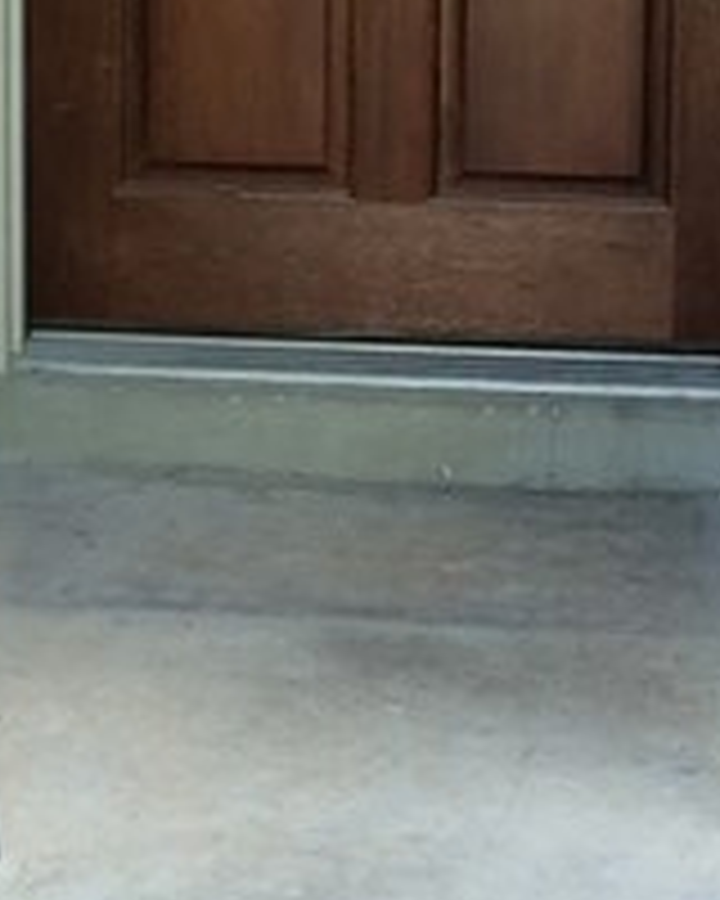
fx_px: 3995
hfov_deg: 10.3
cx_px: 248
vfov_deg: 12.5
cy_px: -220
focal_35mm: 150
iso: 32
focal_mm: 4.12
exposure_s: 1/60
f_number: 2.2
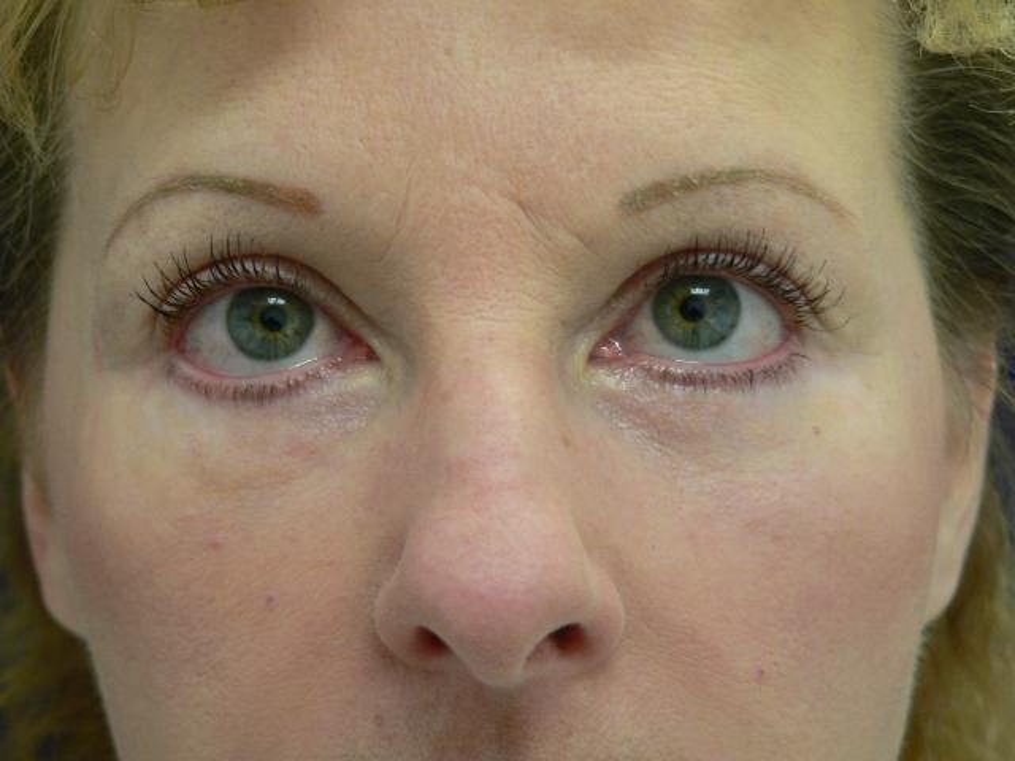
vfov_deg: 13.7
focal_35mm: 108
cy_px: 380
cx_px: 508
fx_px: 3167
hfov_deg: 18.2
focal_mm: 18
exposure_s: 1/40
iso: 200
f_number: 2.8
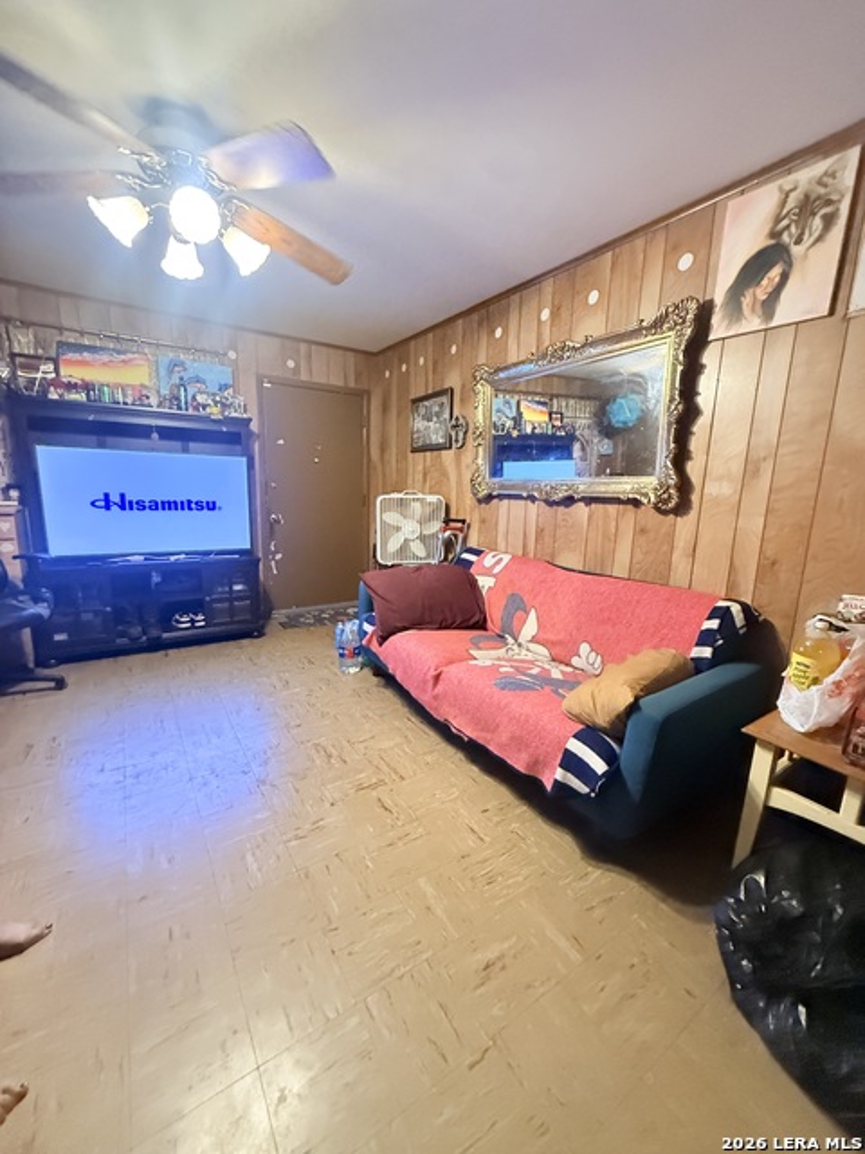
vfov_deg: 102.1
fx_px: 466
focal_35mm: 14
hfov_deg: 85.7
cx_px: 432
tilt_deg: -10.2
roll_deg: -2.1
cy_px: 577
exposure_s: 1/60
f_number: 2.2
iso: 1000
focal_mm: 2.22
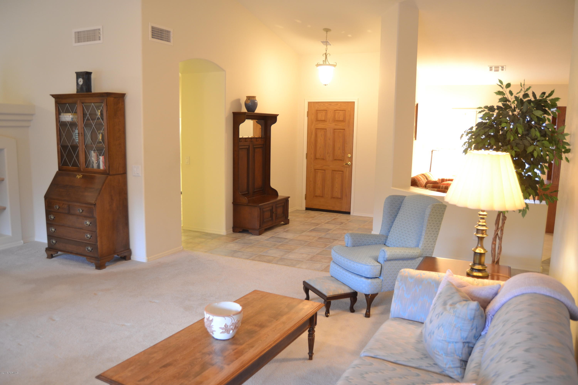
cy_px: 192
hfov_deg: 67.4
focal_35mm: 27
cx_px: 289
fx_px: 433
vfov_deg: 47.9
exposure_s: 1/5
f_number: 4
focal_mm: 18
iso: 400
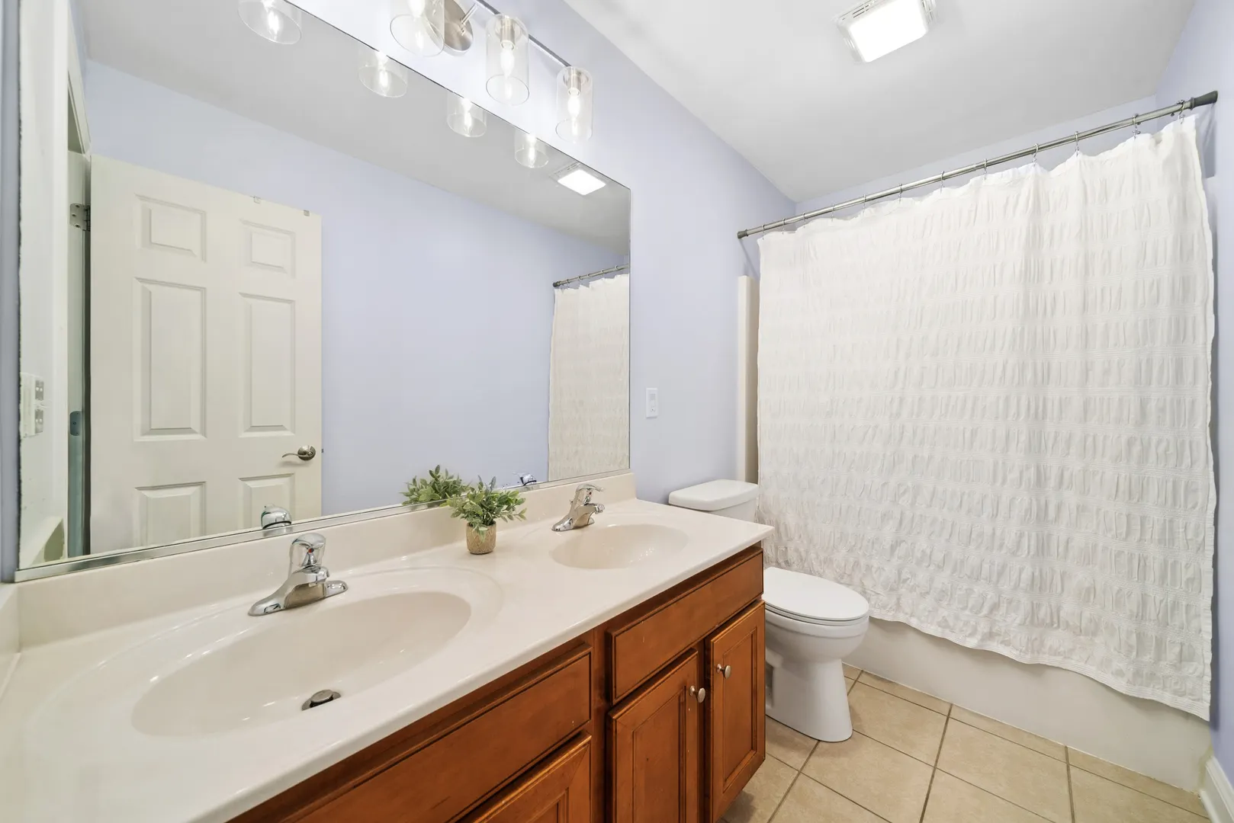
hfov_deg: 100.4
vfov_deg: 77.4
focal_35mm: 15
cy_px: 412
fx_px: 514
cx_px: 617
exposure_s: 1/10
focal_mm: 15
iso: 400
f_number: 8
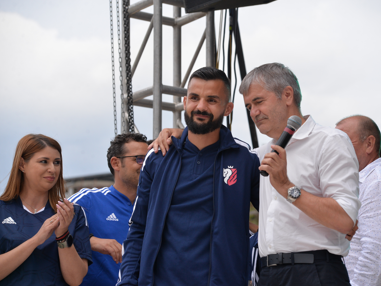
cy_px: 143
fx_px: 1618
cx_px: 215
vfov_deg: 10.1
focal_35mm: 147
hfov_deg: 13.4
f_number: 8
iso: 1100
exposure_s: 1/1000
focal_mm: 135
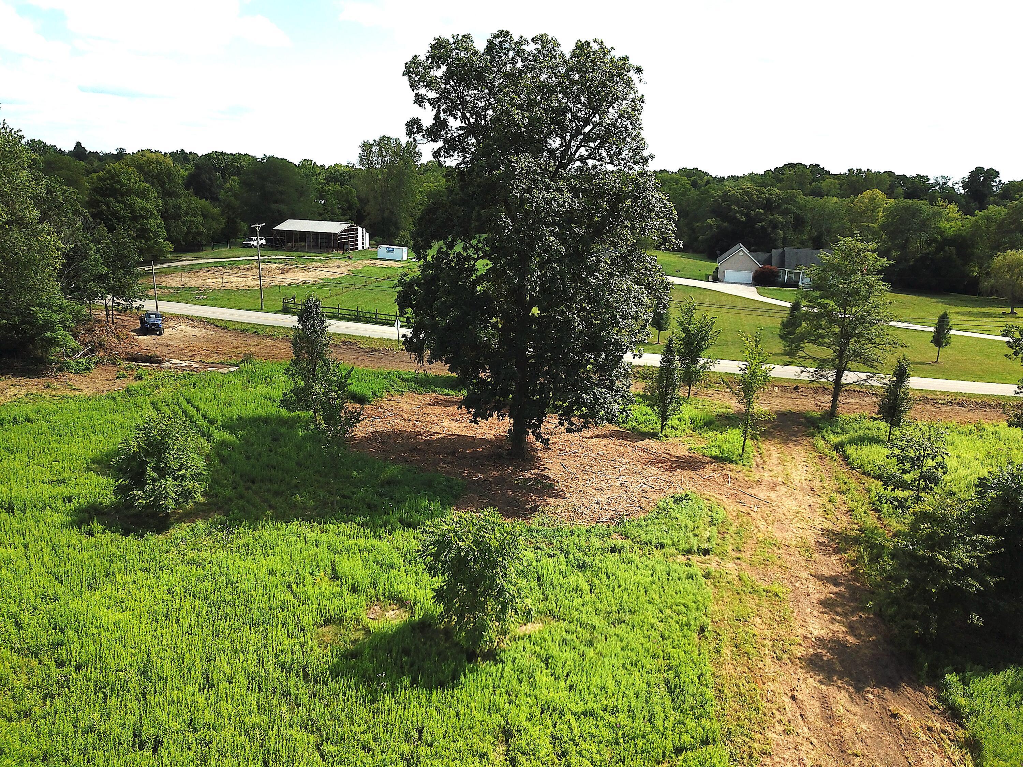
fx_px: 768
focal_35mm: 26
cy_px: 384
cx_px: 512
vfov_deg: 53.1
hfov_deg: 67.3
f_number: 2.2
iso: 100
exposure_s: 1/1451
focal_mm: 4.73
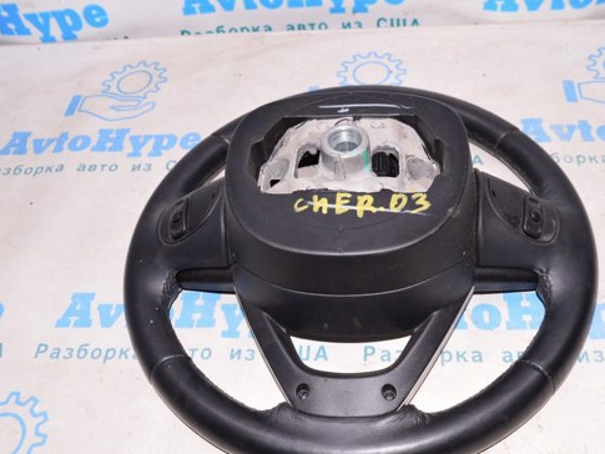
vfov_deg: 37.7
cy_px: 254
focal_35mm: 38
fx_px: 664
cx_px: 356
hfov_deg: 48.7
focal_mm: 20
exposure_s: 1/160
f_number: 8
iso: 1600
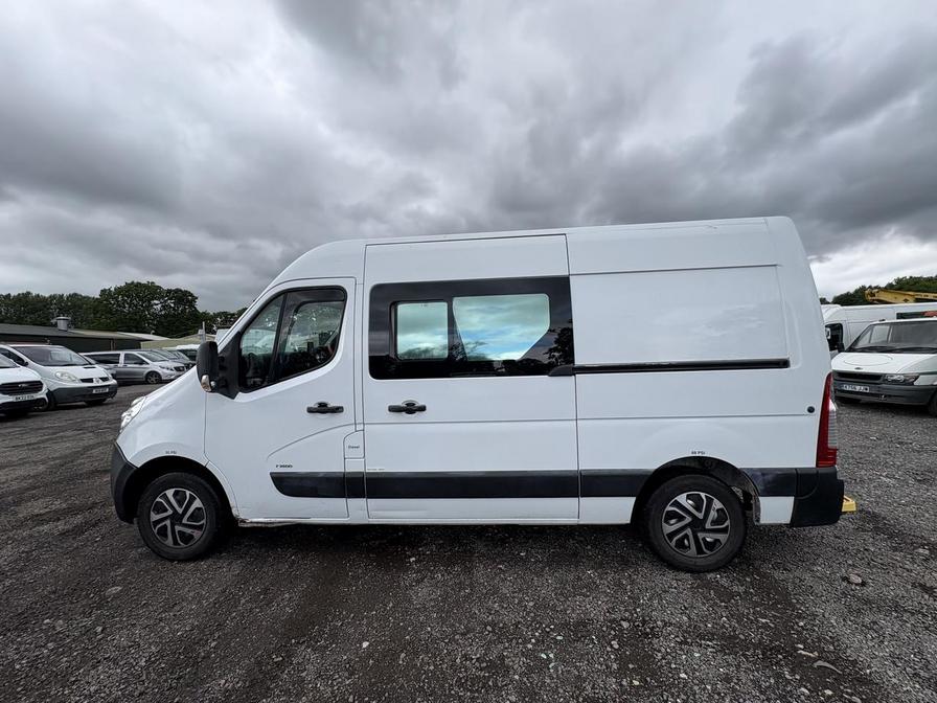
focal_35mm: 14
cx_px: 468
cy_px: 352
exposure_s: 1/944
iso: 50
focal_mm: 2.22
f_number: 2.2
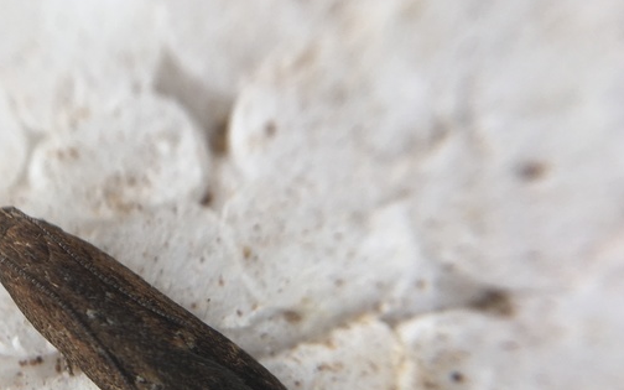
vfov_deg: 24.2
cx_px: 137
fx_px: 884
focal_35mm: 52
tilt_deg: -80.3
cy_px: 345
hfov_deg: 37.6
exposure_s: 1/322
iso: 25
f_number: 2.2
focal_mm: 4.15
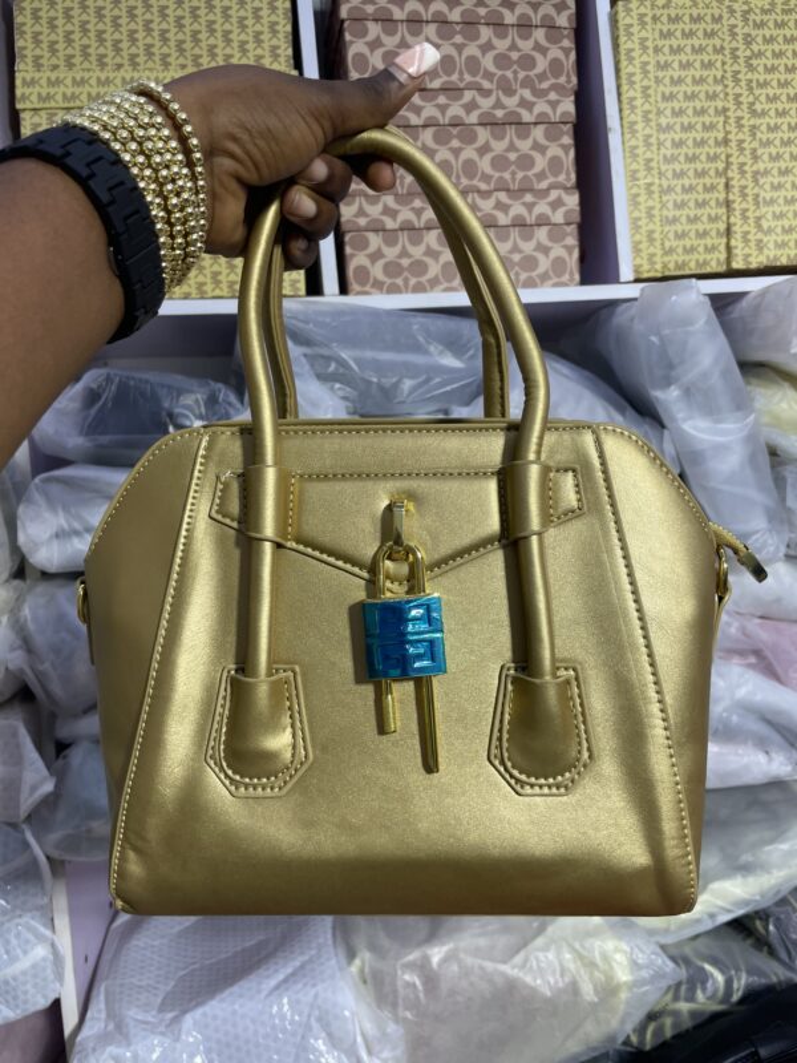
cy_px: 532
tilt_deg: -3.0
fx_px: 798
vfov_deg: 67.3
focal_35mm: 26
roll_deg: +5.2
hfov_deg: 53.1
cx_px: 398
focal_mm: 4.2
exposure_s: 1/164
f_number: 1.6
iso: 32
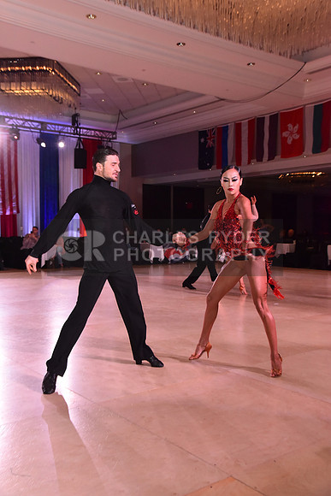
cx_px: 166
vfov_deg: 41.1
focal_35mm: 48
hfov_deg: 28.1
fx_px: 662
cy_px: 248
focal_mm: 48
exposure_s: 1/320
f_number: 6.3
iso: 2500
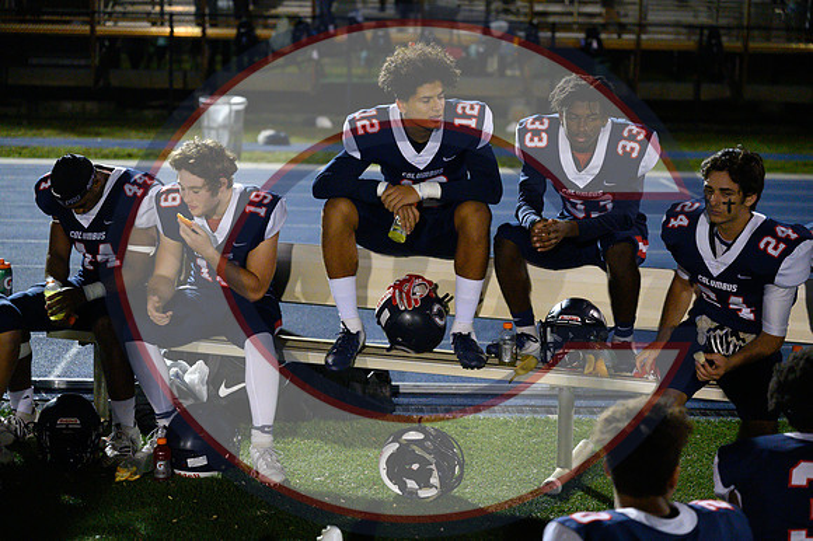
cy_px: 270
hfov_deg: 28.9
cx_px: 406
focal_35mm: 70
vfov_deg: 19.4
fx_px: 1580
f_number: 2.8
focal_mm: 70
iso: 18000
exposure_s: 1/3200
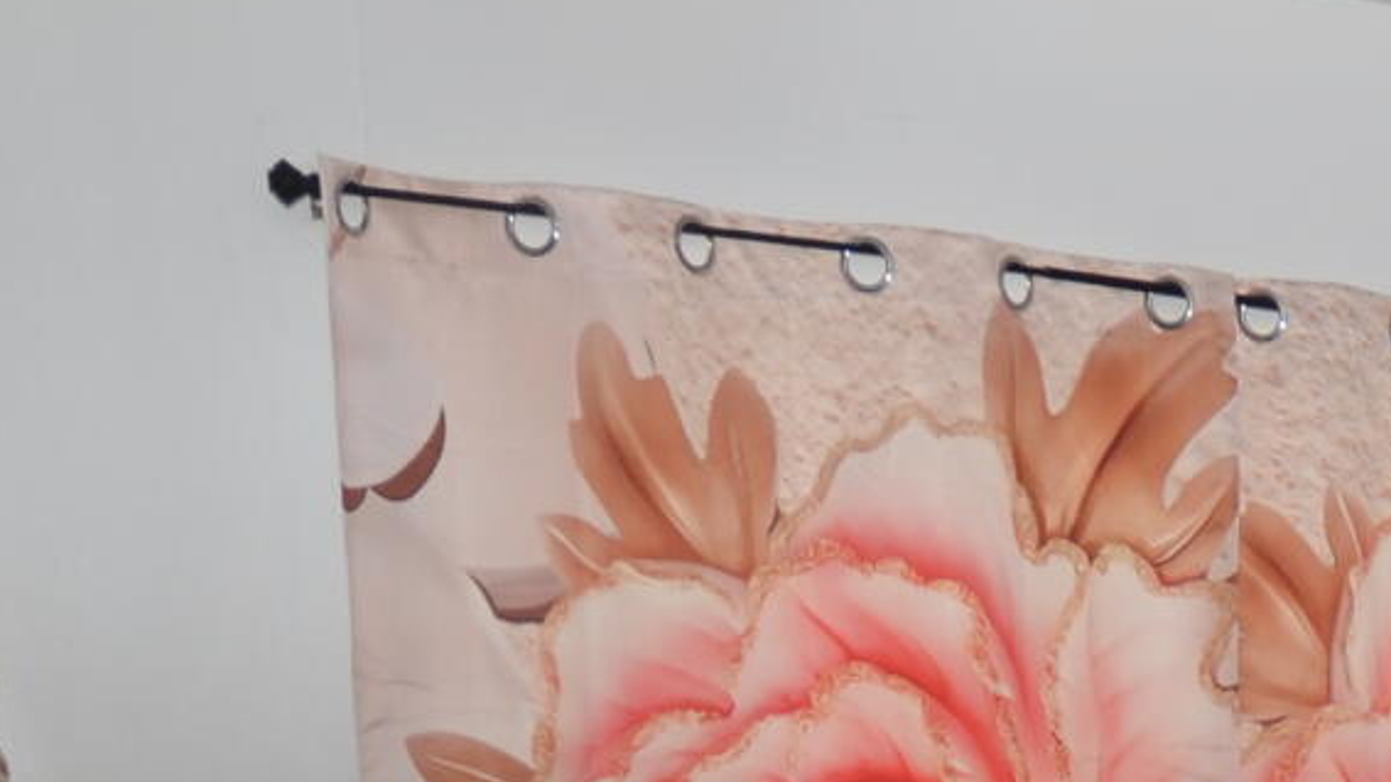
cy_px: 1678
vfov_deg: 12.4
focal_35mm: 83
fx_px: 3061
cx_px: 1869
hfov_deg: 22.5
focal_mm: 10
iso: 160
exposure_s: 1/60
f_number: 5
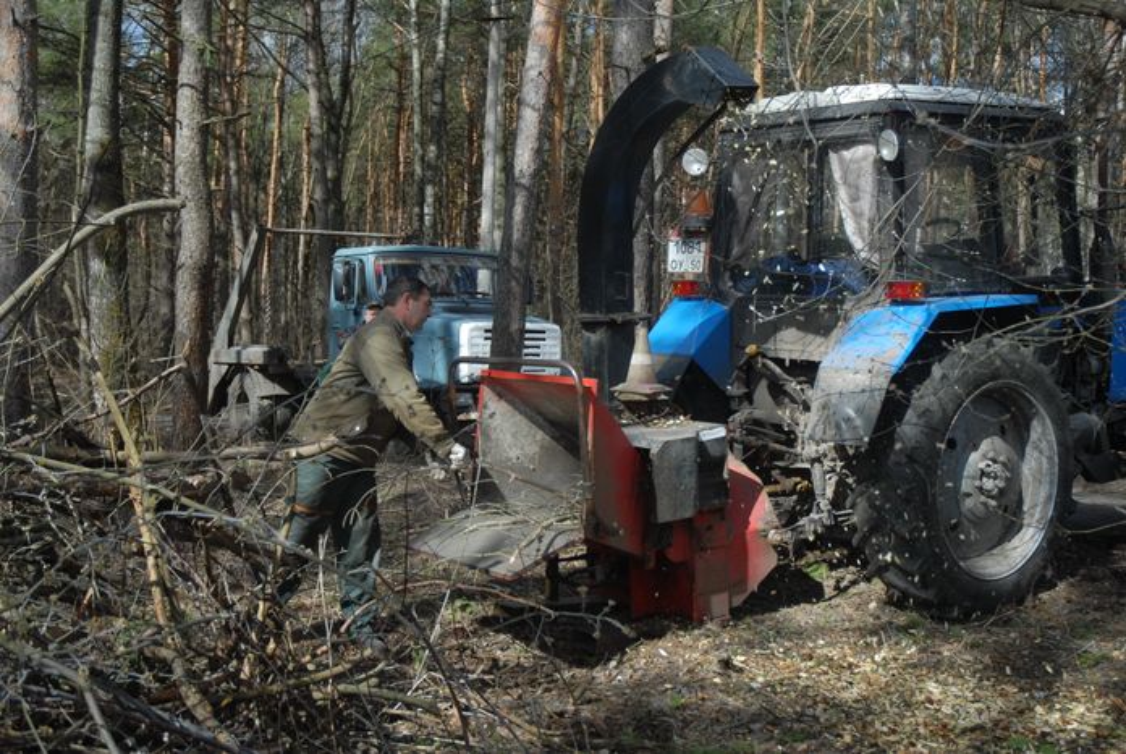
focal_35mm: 44
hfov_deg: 44.9
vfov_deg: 30.9
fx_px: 1362
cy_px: 377
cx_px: 563
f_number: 3.8
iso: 125
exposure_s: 1/500
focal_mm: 29
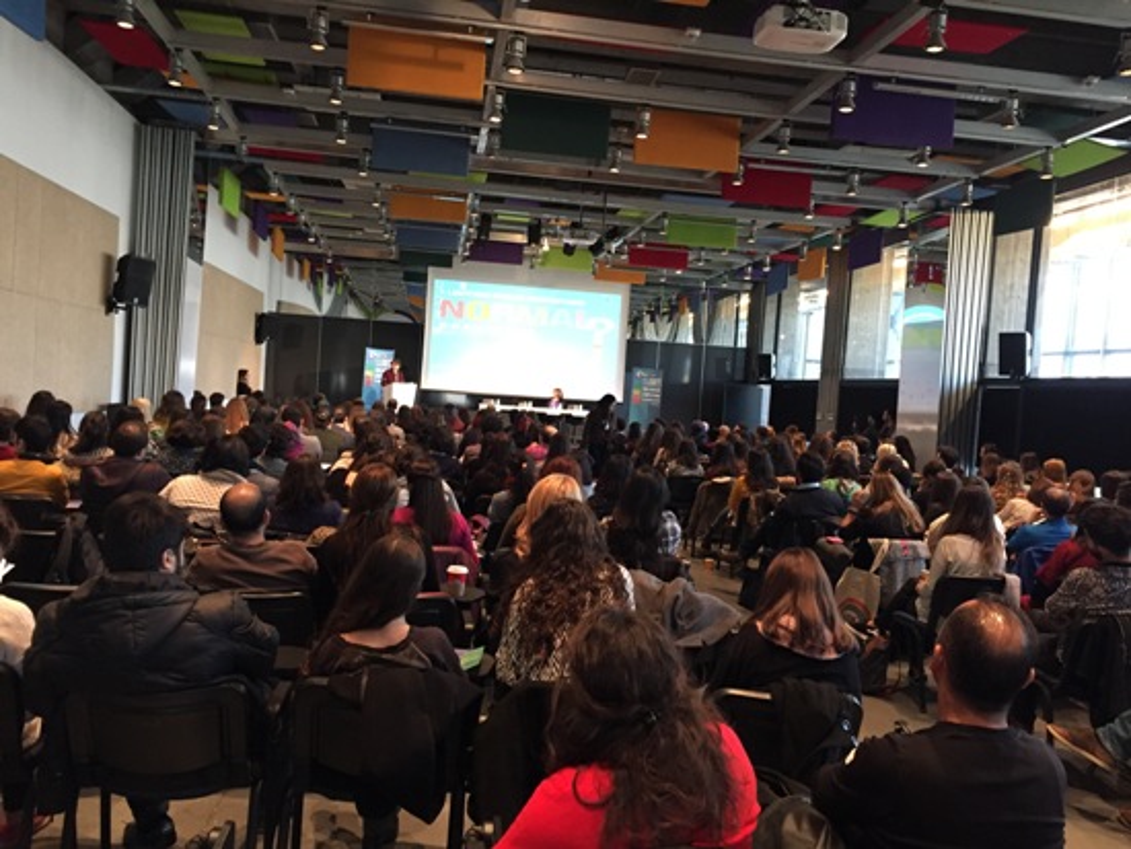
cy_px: 424
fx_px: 948
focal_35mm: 29
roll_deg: -4.6
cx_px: 566
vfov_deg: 48.3
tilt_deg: -2.9
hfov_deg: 61.6
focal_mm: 4.15
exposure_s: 1/20
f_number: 2.2
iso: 250
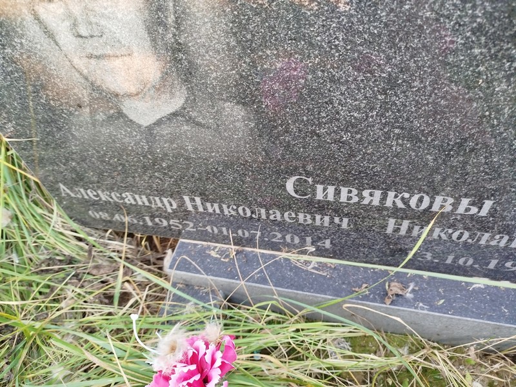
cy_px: 194
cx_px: 258
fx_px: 358
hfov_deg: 71.6
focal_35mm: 24
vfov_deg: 56.8
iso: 250
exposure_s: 1/33
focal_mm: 5.31
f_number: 1.7
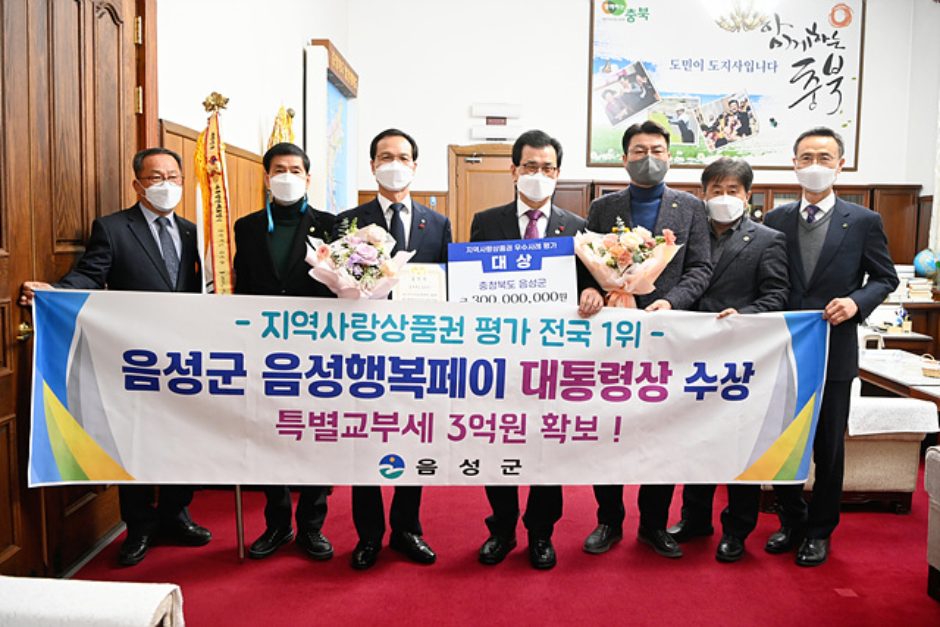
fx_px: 783
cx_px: 470
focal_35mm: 30
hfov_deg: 61.9
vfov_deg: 43.6
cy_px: 314
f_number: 4
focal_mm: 30
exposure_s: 1/250
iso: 3200
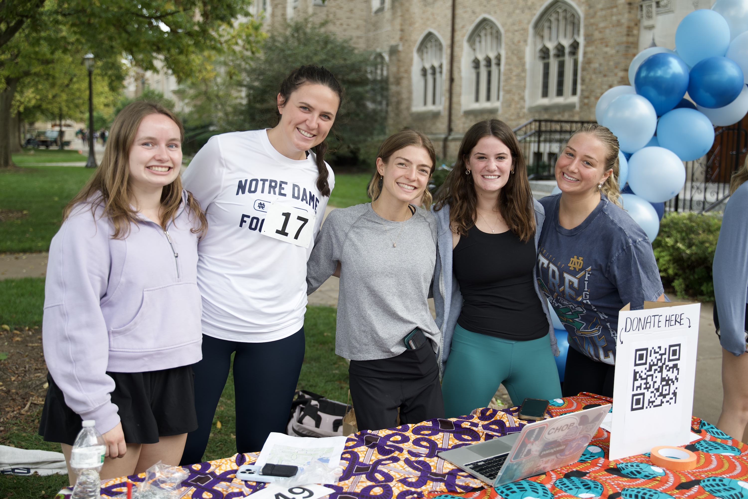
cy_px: 250
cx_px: 374
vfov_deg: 36.0
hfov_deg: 51.9
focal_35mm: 37
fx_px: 769
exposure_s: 1/400
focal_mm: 37
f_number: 2.8
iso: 100
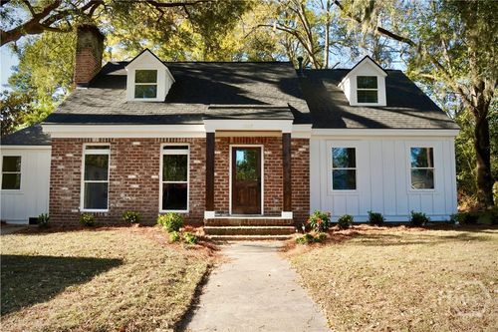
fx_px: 332
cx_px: 249
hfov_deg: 73.8
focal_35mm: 24
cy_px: 166
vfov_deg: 53.1
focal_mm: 16
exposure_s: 1/80
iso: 400
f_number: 16
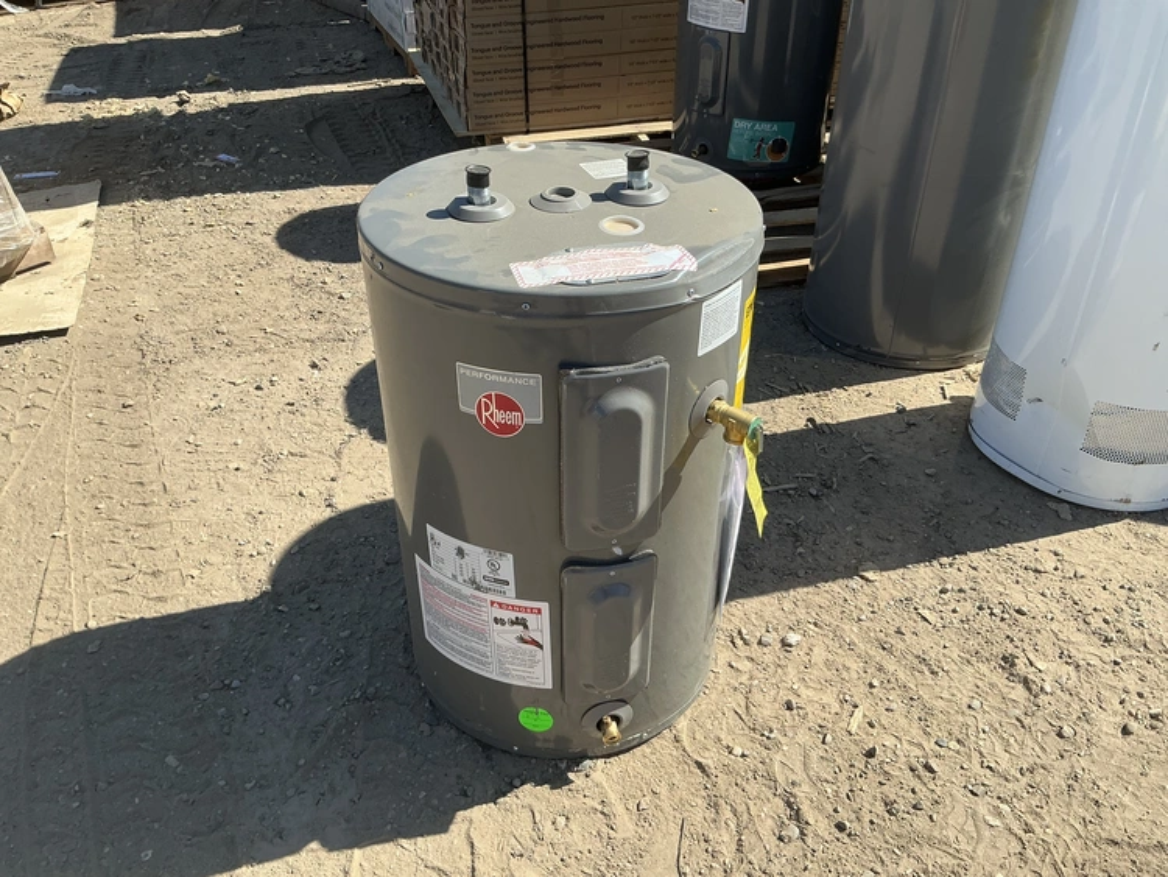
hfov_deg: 63.4
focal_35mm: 28
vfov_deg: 49.8
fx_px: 945
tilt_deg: -34.3
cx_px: 584
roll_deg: -2.3
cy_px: 438
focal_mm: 3
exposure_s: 1/1451
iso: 25
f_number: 1.8
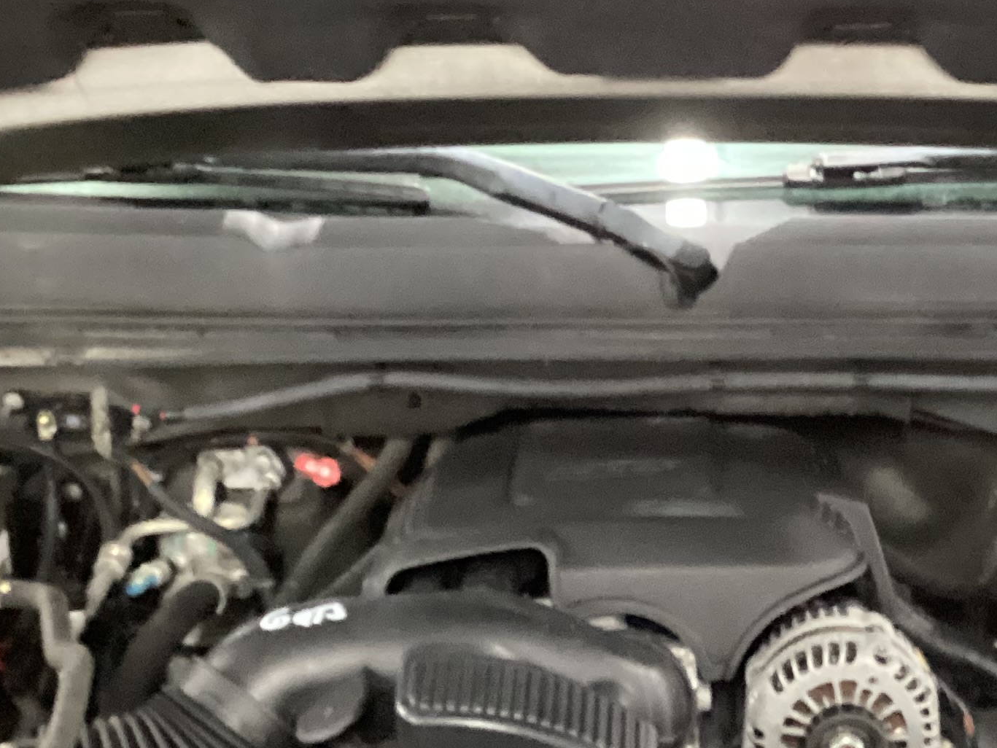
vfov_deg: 19.7
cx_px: 706
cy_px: 602
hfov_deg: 26.1
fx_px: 2132
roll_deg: +0.0
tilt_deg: -27.7
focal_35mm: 74
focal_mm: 3.3
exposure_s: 1/20
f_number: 2.4
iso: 640
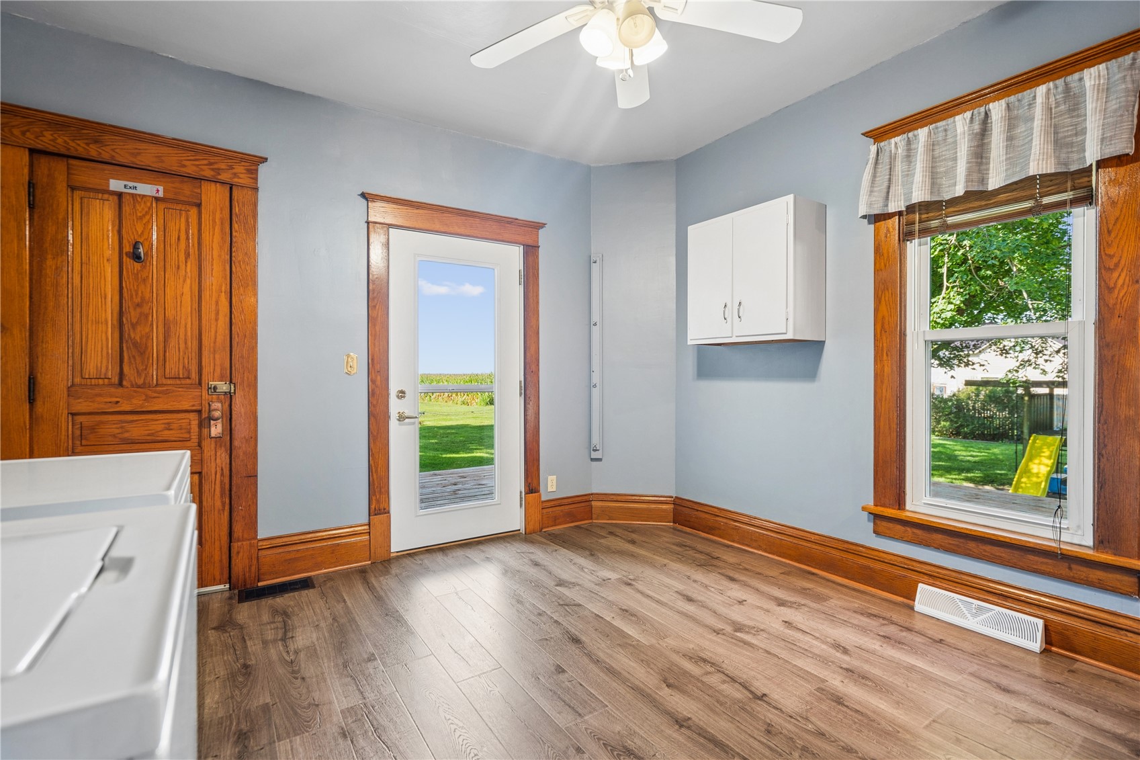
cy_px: 380
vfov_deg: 73.7
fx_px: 507
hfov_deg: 96.7
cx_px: 570
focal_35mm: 16
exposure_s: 1/25
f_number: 4
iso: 200
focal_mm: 16
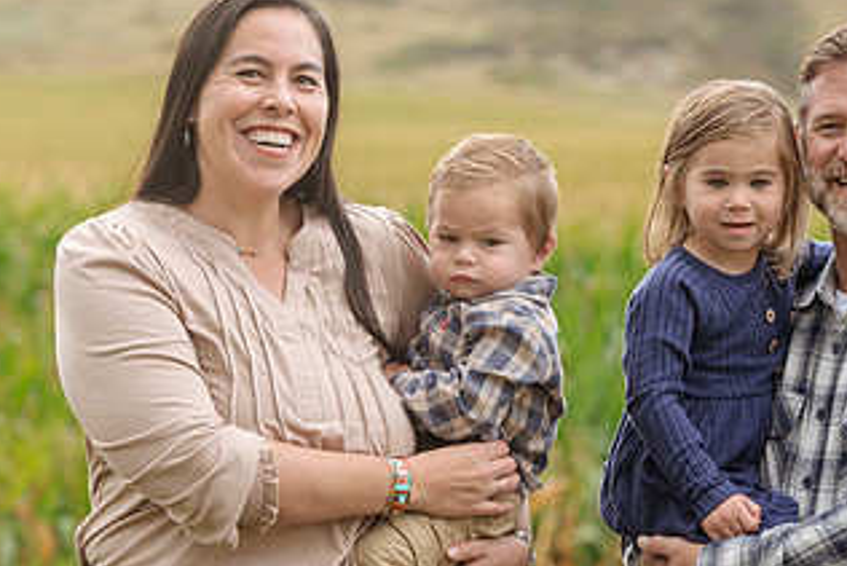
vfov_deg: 5.6
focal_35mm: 244
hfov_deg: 8.4
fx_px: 5743
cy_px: 315
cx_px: 499
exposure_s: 1/125
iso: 200
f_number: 5.6
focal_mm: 133
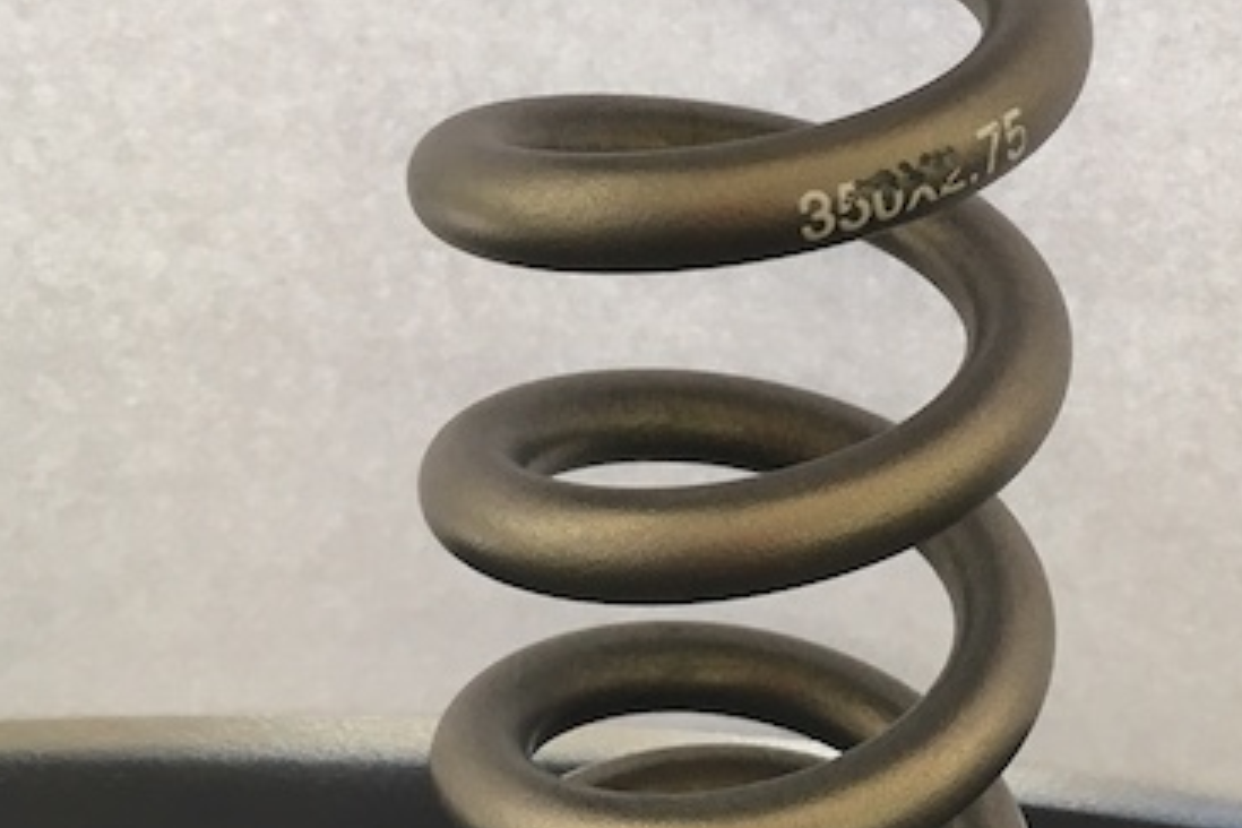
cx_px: 838
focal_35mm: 66
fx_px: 2277
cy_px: 119
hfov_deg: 30.3
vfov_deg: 20.3
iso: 64
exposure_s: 1/30
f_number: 2.2
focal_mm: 4.15
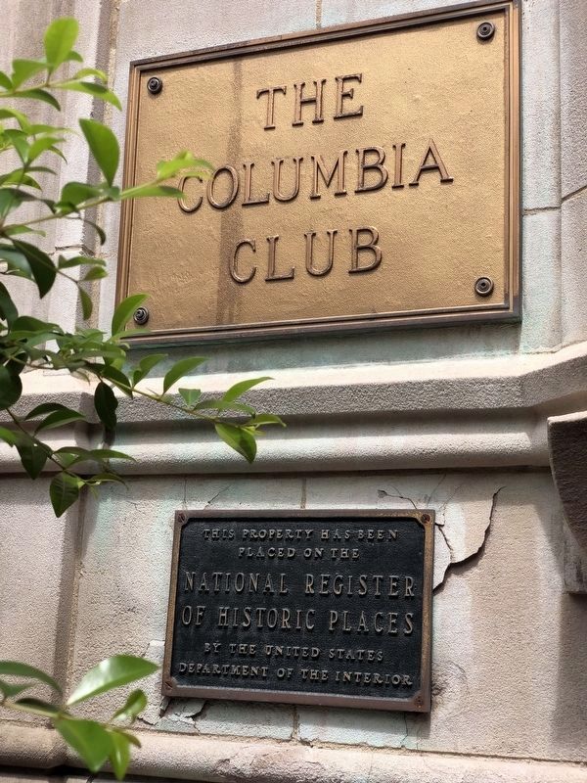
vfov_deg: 36.8
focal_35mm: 52
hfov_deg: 28.0
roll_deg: -1.0
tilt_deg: +12.4
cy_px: 392
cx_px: 294
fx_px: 1176
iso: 16
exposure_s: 1/800
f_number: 2.4
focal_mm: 6
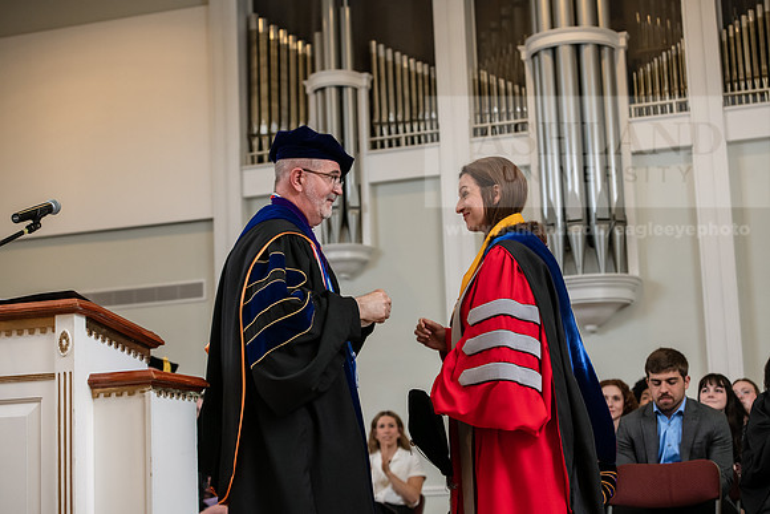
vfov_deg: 18.2
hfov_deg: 27.0
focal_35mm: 75
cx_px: 385
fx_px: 1604
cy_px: 257
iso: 1600
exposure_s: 1/200
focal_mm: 75
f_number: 4.5
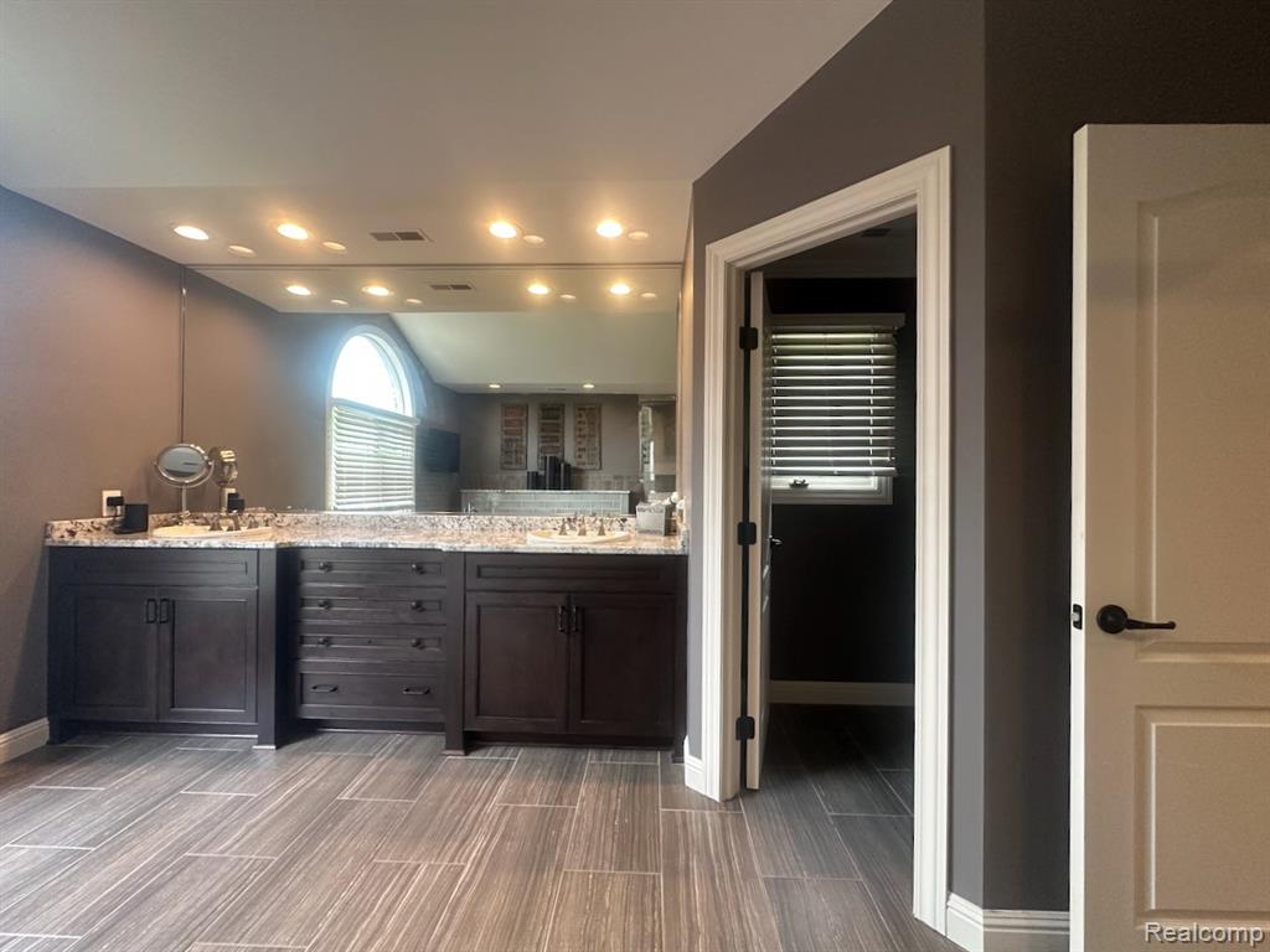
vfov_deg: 85.7
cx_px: 635
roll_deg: -1.1
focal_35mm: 14
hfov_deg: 102.1
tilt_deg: +0.4
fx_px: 514
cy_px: 476
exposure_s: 1/120
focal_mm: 2.22
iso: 250
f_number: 2.2
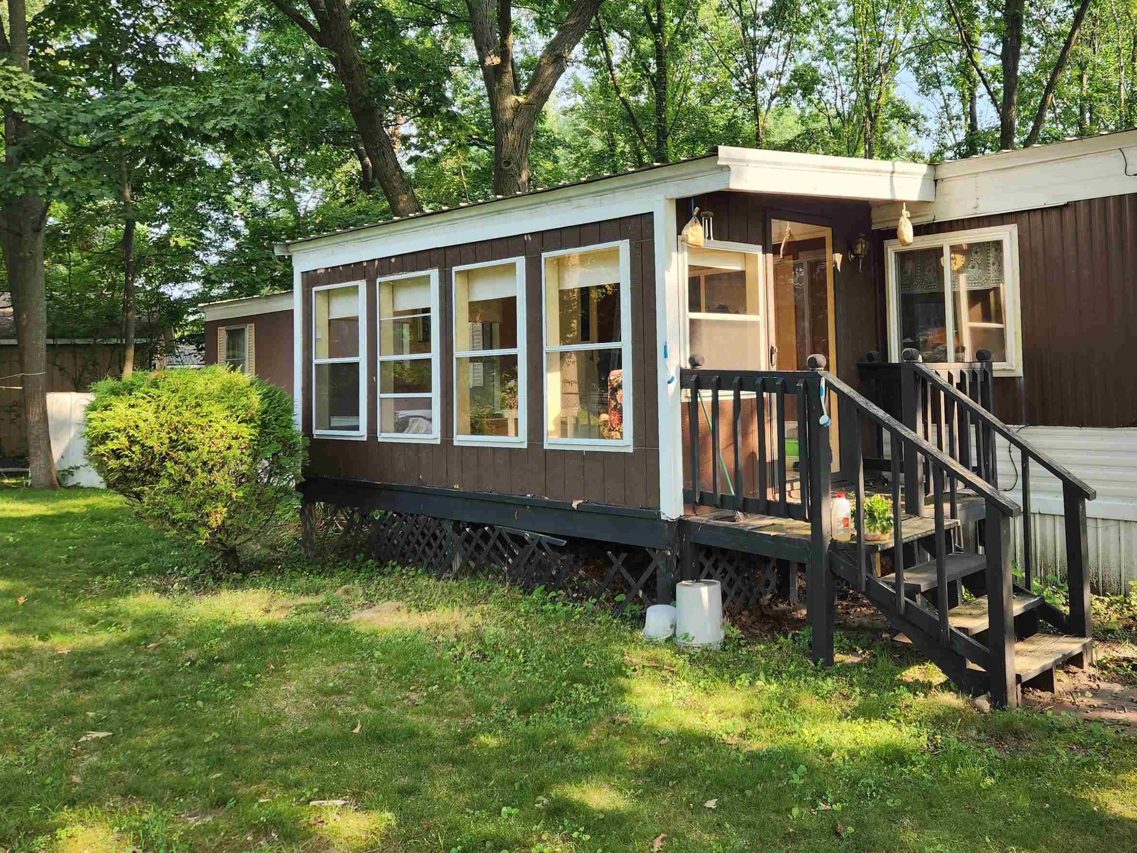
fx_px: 985
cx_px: 716
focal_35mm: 30
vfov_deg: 46.4
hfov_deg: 59.1
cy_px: 321
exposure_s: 1/180
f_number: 1.8
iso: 25
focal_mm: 5.4
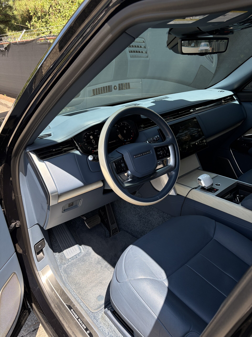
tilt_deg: -23.7
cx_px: 126
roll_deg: +1.6
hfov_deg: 53.1
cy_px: 168
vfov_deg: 67.3
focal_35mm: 26
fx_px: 252
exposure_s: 1/519
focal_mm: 5.96
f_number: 1.6
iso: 50
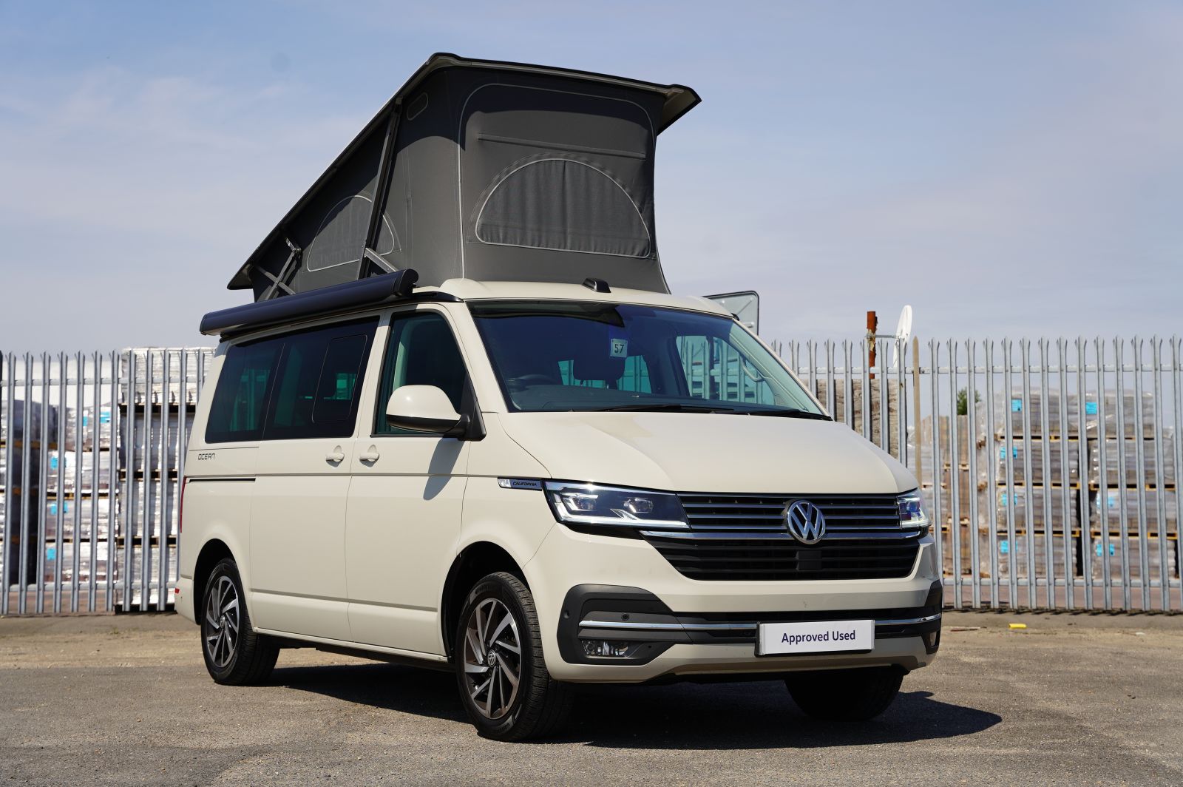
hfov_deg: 33.4
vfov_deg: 22.6
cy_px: 394
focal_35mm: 60
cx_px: 592
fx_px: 1970
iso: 100
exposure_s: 1/400
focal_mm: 60
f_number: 5
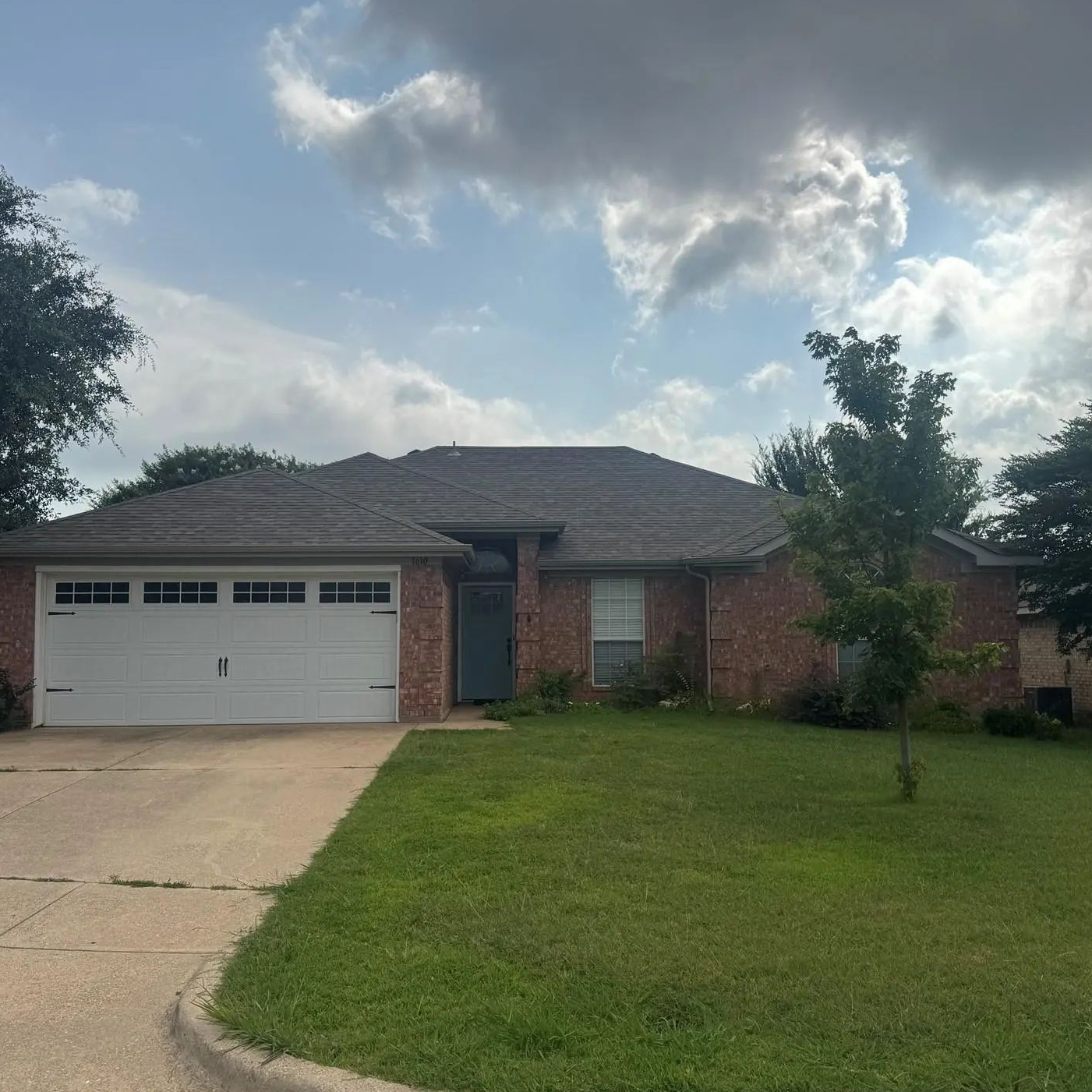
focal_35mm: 31
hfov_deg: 52.5
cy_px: 565
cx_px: 559
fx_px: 1106
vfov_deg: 52.5
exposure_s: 1/12346
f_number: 1.78
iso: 80
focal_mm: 6.76
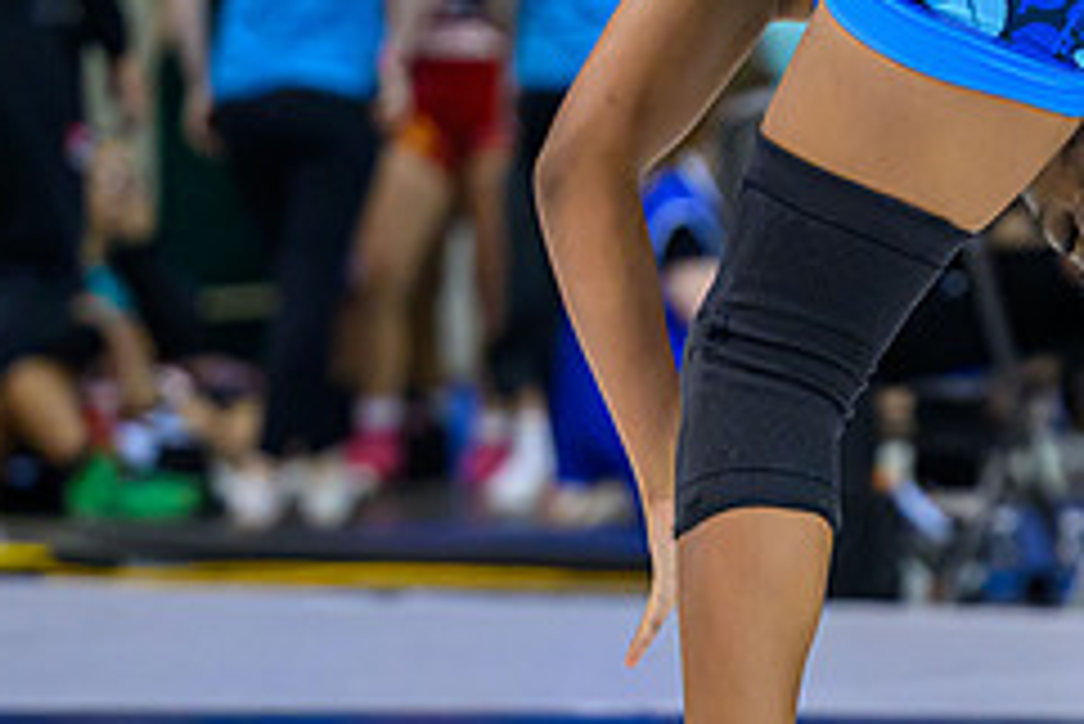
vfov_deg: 4.3
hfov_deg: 6.5
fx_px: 9581
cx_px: 985
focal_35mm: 318
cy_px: 274
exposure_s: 1/800
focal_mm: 91
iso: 3200
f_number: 2.8
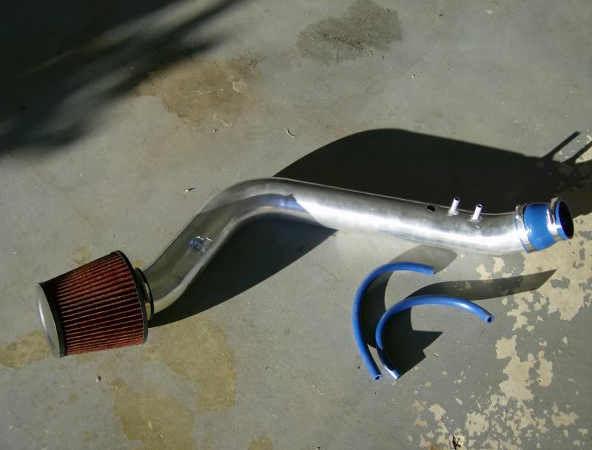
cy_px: 225
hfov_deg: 41.1
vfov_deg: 31.8
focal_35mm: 46
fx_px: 790
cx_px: 296
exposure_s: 1/501
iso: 100
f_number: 3.1
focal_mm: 7.7
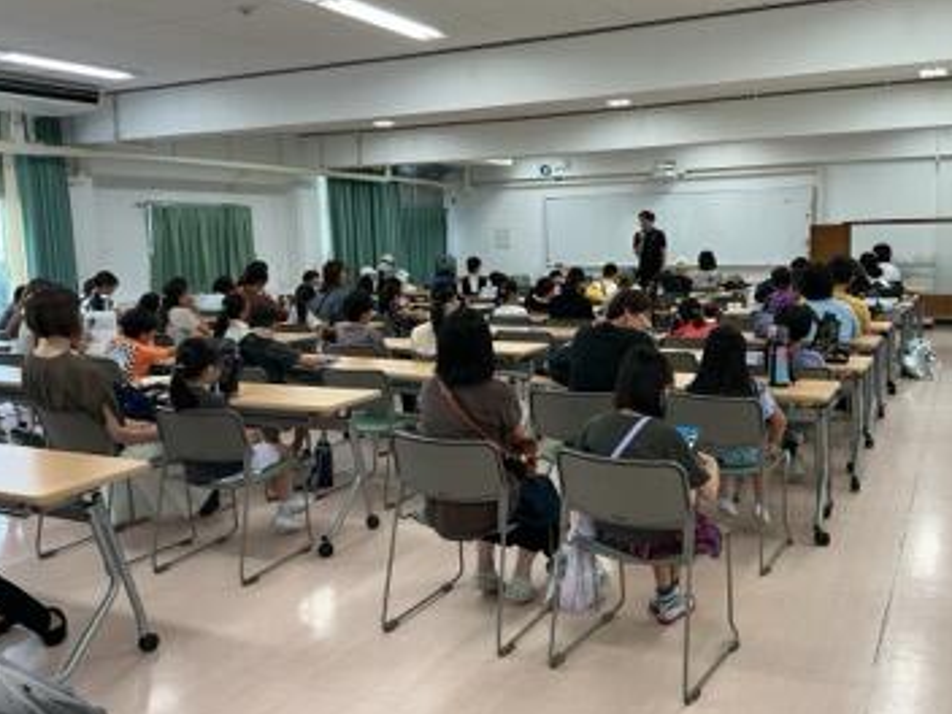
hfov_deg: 55.2
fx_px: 908
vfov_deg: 42.9
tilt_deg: -7.0
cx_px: 525
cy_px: 354
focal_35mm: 33
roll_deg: +2.3
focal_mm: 3
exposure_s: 1/120
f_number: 1.8
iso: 64
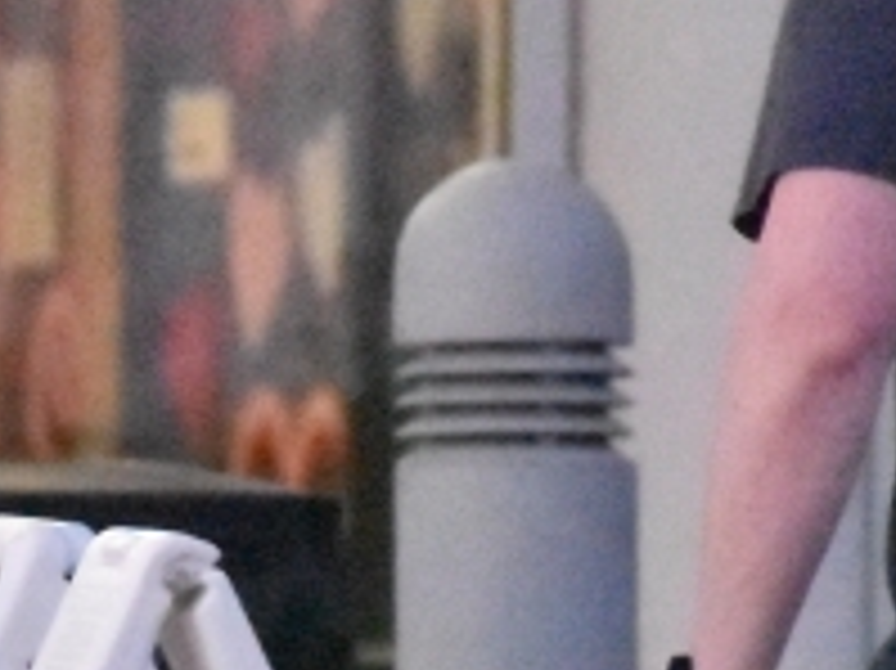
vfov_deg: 1.2
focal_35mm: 1234
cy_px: 755
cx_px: -194
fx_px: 31922
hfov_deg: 1.6
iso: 16000
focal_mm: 170
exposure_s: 1/800
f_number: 5.6
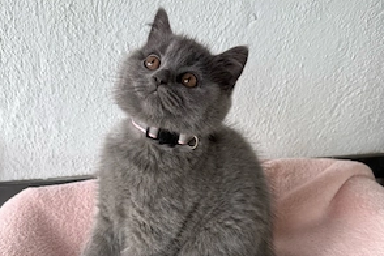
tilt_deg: -22.9
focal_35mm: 34
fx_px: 363
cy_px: 191
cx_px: 189
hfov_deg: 55.8
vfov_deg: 37.9
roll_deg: +0.1
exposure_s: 1/401
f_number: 1.78
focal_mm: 6.76
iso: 80
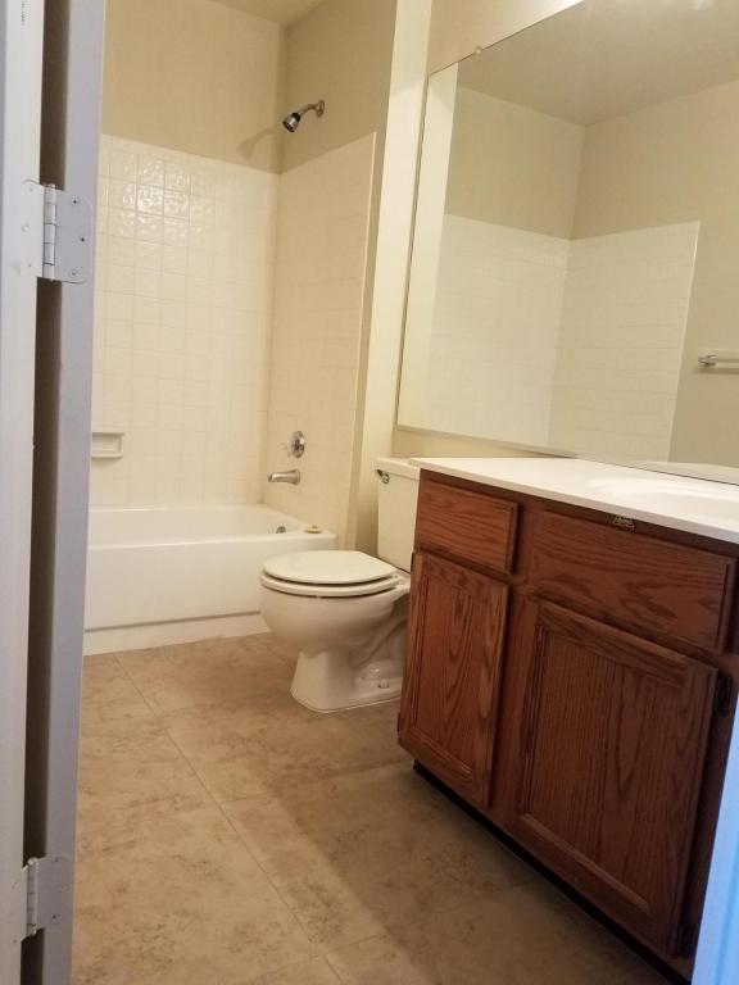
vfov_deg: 67.3
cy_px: 492
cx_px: 370
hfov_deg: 53.1
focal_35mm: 26
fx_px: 740
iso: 160
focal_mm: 4.2
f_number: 1.7
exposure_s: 1/60
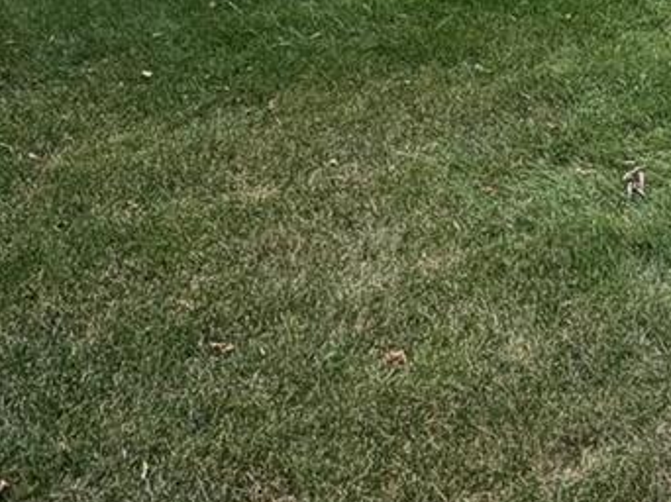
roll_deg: +1.0
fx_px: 1143
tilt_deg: -3.6
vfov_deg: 21.7
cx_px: 561
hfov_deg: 31.6
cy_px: -198
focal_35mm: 59
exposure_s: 1/235
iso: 50
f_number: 2.2
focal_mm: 2.22
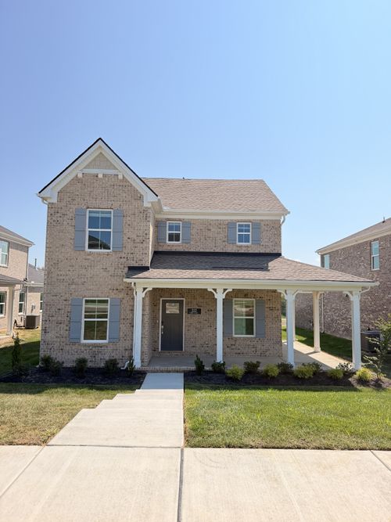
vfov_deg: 71.6
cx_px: 196
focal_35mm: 24
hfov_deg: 56.8
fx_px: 362
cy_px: 261
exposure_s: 1/2525
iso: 100
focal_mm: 6.76
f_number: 1.78
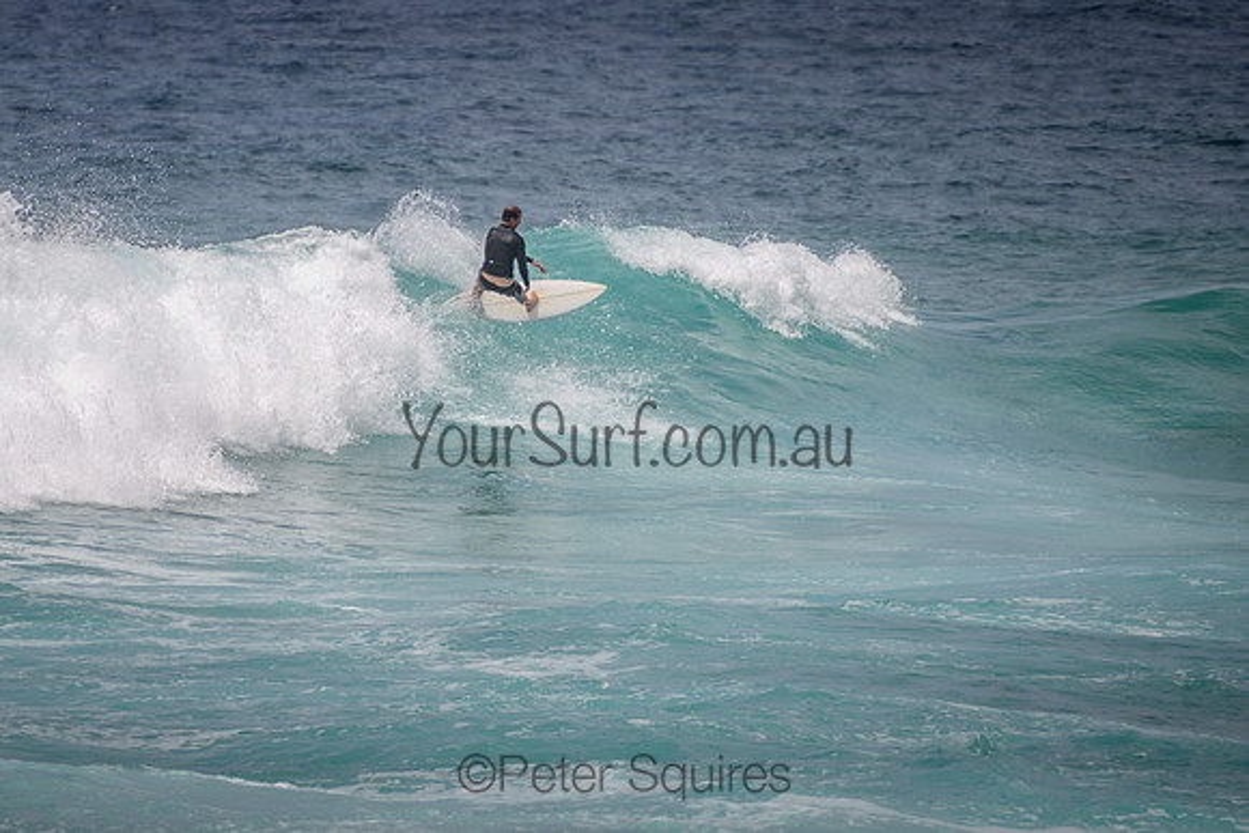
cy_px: 304
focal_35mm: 549
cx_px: 538
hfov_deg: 3.8
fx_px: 19063
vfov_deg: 2.5
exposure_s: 1/2000
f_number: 5.6
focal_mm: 400
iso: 160
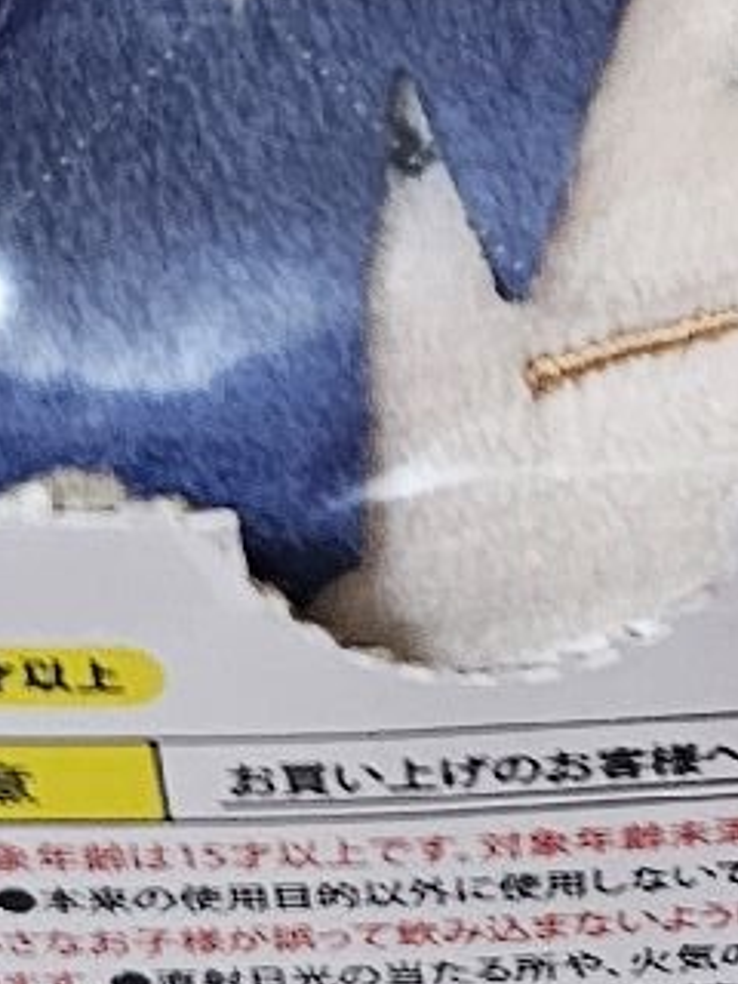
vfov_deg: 13.6
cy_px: -384
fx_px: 3923
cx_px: 1344
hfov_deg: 10.1
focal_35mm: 138
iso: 800
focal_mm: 6.3
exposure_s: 1/60
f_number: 1.7
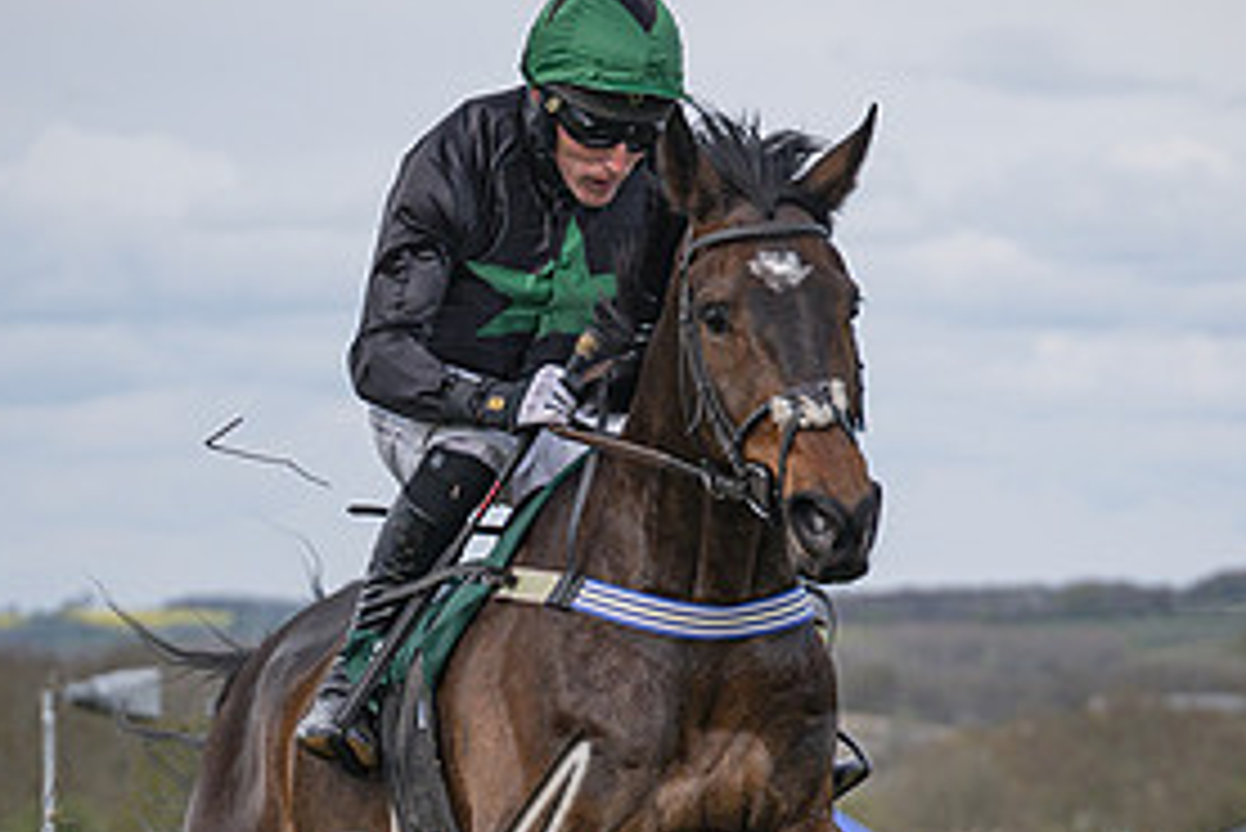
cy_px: 760
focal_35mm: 256
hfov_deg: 8.0
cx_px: 731
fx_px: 8865
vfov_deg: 5.4
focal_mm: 70
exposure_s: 1/2000
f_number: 2.8
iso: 200
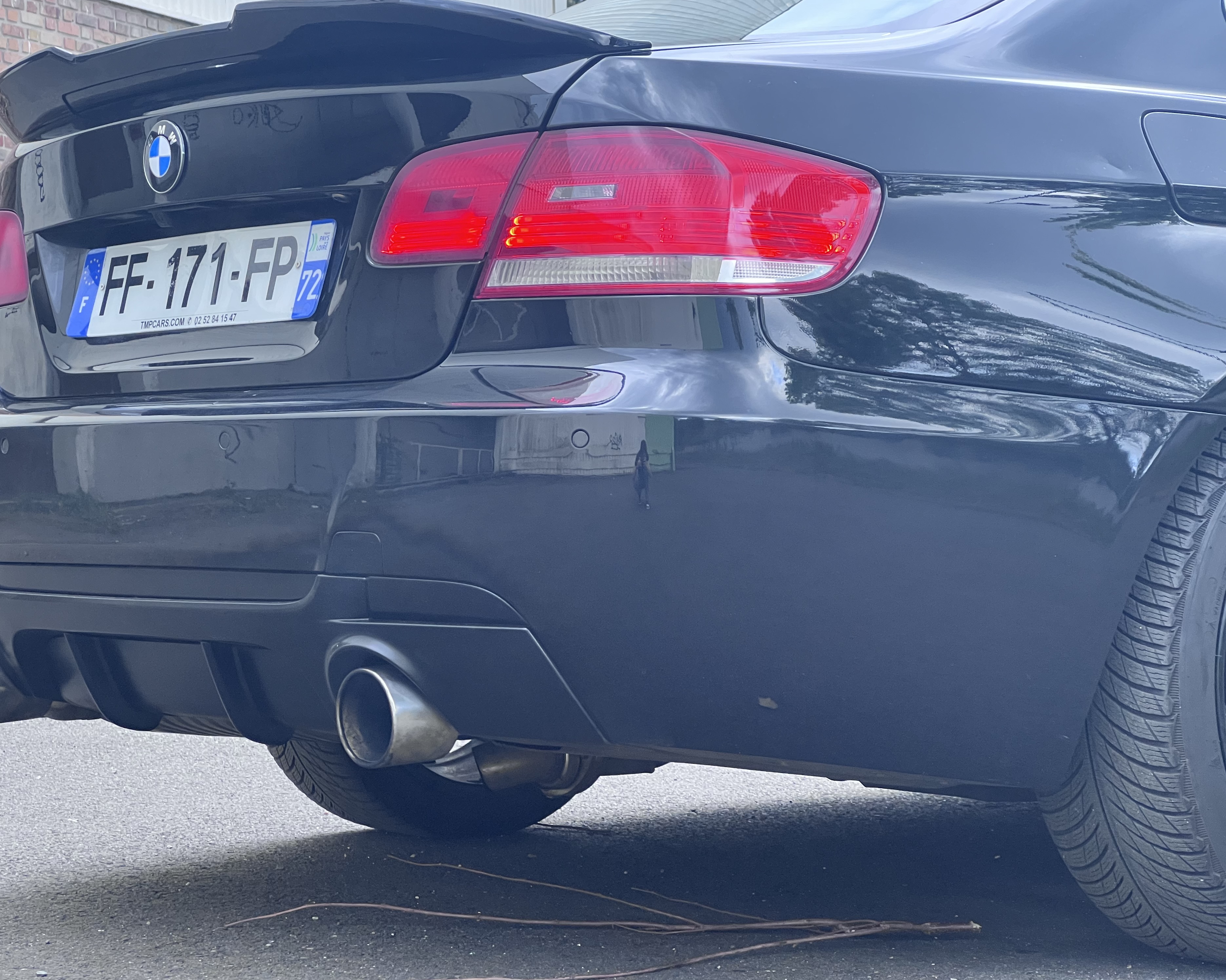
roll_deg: +0.8
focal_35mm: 81
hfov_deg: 23.6
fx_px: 2939
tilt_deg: -0.8
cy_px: 487
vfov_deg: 18.9
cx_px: 603
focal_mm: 9
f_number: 2.8
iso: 200
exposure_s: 1/68
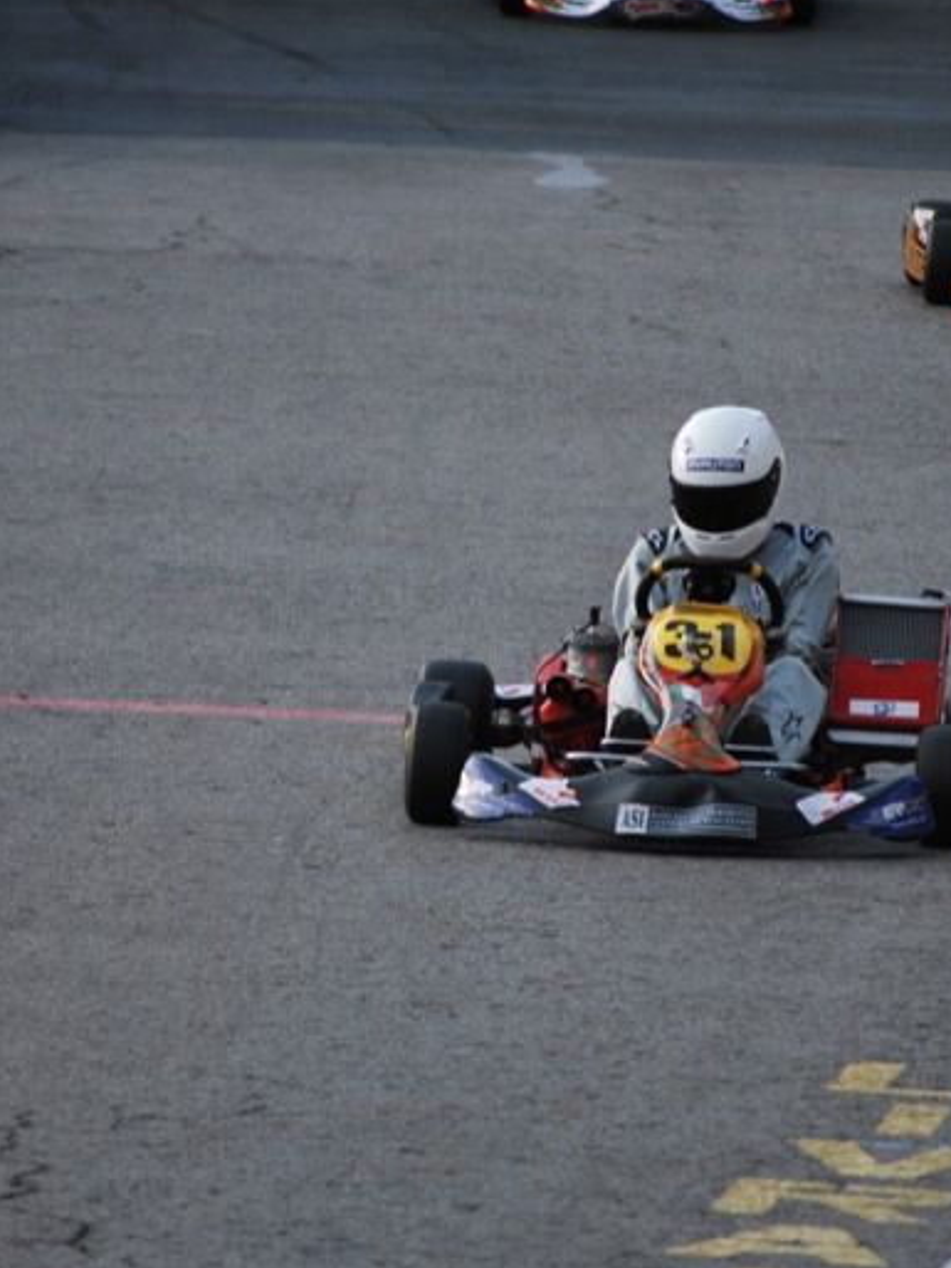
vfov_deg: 3.4
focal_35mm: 576
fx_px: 21090
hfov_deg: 2.6
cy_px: 622
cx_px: 543
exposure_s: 1/500
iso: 320
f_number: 5.6
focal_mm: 200
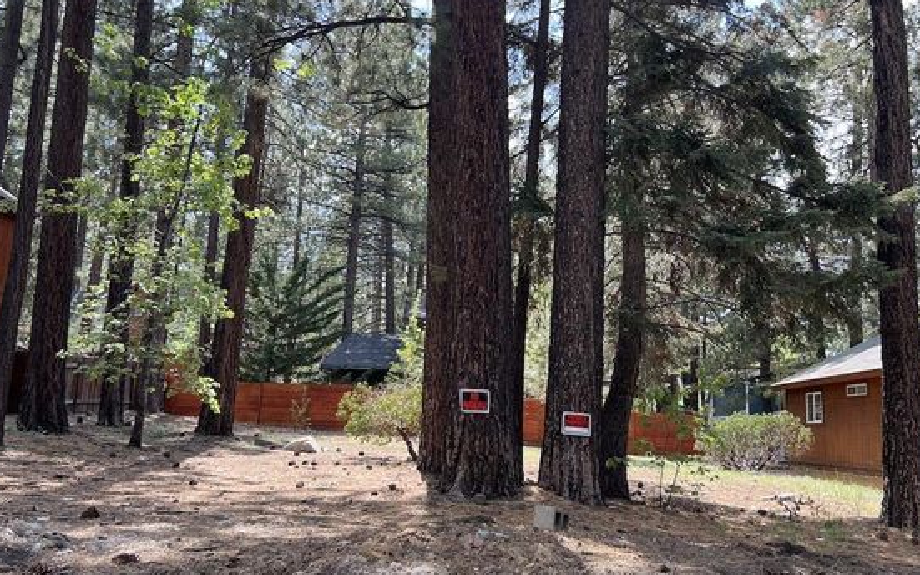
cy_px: 289
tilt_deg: +10.0
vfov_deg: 39.4
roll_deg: -1.6
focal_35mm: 32
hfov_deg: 59.6
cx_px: 486
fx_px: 802
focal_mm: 5.7
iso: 50
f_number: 1.5
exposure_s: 1/552
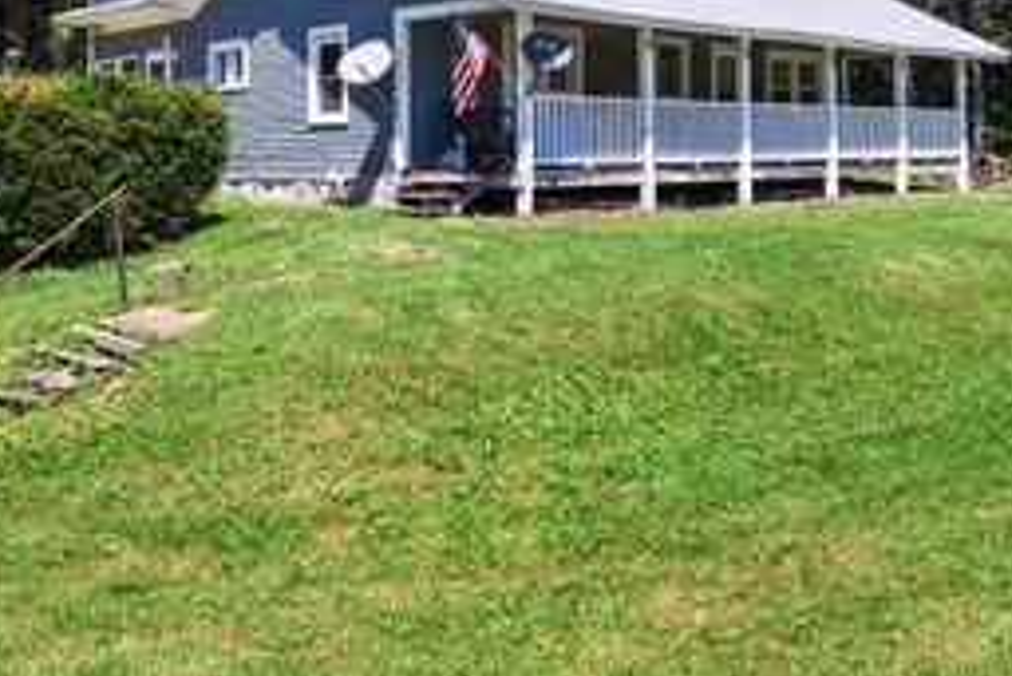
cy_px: 22
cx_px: 451
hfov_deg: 49.4
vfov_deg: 31.9
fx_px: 1097
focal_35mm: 39
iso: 100
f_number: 14
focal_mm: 20
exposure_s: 1/80
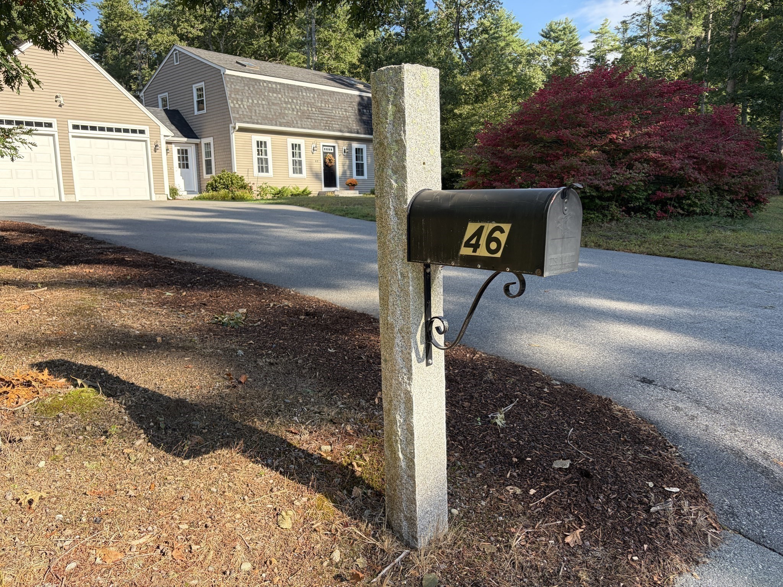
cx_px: 392
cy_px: 294
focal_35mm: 26
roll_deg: +0.2
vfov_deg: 53.1
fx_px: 588
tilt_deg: -8.7
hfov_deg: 67.3
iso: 64
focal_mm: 5.96
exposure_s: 1/1081
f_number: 1.6
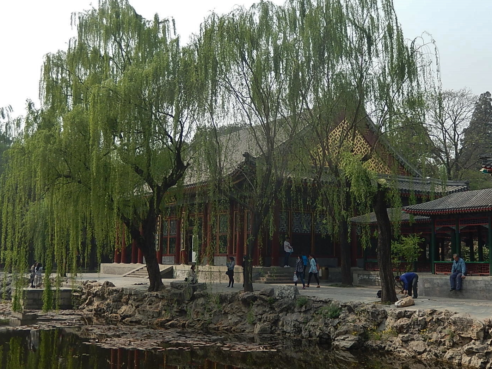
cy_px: 167
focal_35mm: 47
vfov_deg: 30.9
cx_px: 263
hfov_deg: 40.4
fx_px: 668
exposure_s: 1/800
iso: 125
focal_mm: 7.3
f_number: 4.2
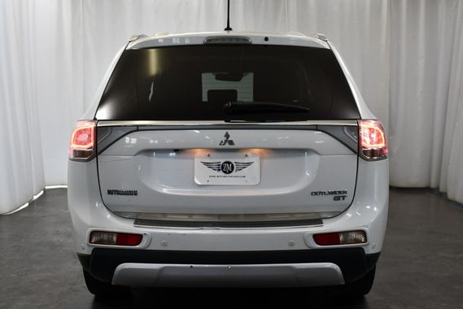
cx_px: 229
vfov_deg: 29.9
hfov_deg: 43.6
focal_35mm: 45
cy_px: 167
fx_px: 579
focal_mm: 20
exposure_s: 1/250
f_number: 3.5
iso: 800
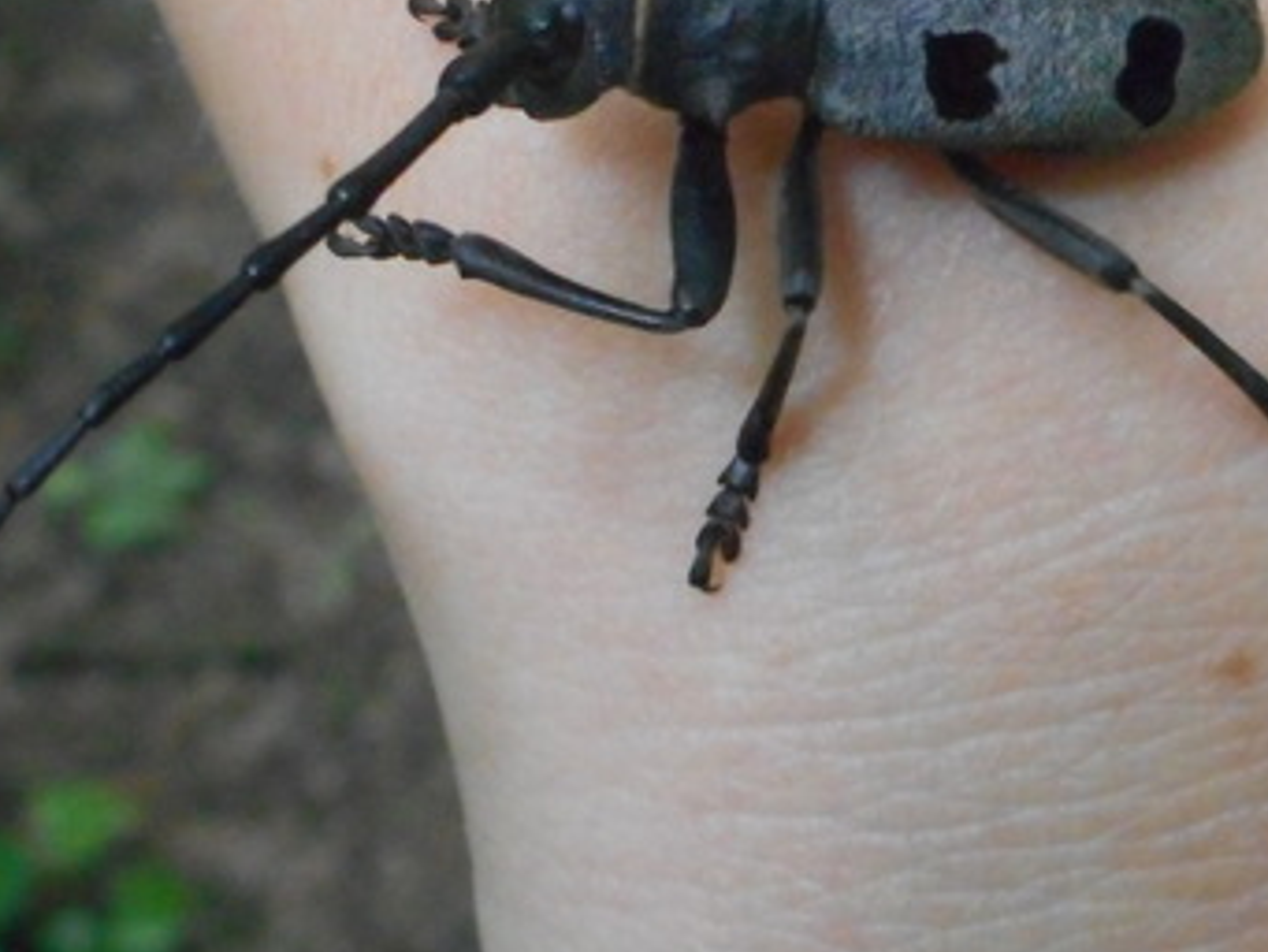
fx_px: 3115
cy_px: 7
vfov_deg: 17.0
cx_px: 772
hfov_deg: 23.0
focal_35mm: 85
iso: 800
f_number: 4.2
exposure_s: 1/160
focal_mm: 6
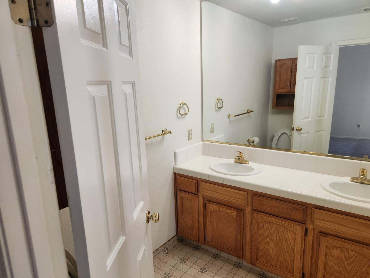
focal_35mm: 24
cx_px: 190
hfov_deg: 71.6
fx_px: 256
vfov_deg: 56.8
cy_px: 142
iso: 160
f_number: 1.8
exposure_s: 1/120
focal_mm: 5.4
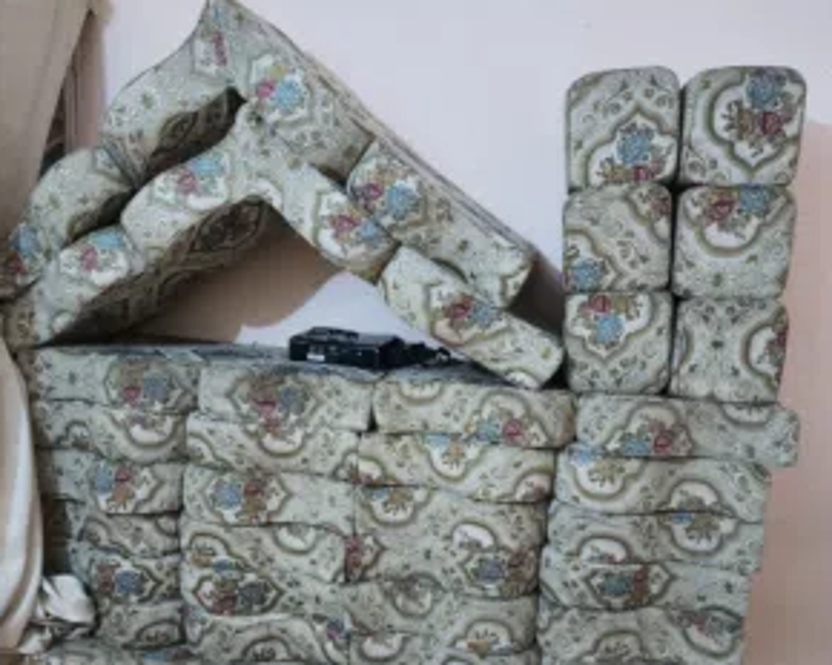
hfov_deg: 57.2
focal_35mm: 31
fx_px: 763
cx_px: 413
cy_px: 456
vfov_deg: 46.2
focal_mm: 5.25
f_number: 1.7
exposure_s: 1/33.3
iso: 3260
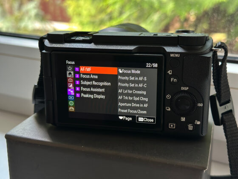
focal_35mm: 48
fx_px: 330
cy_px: 90
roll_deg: -0.5
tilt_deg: -17.2
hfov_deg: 39.7
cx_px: 119
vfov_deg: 30.3
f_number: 1.78
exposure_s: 1/55
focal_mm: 6.86
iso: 400
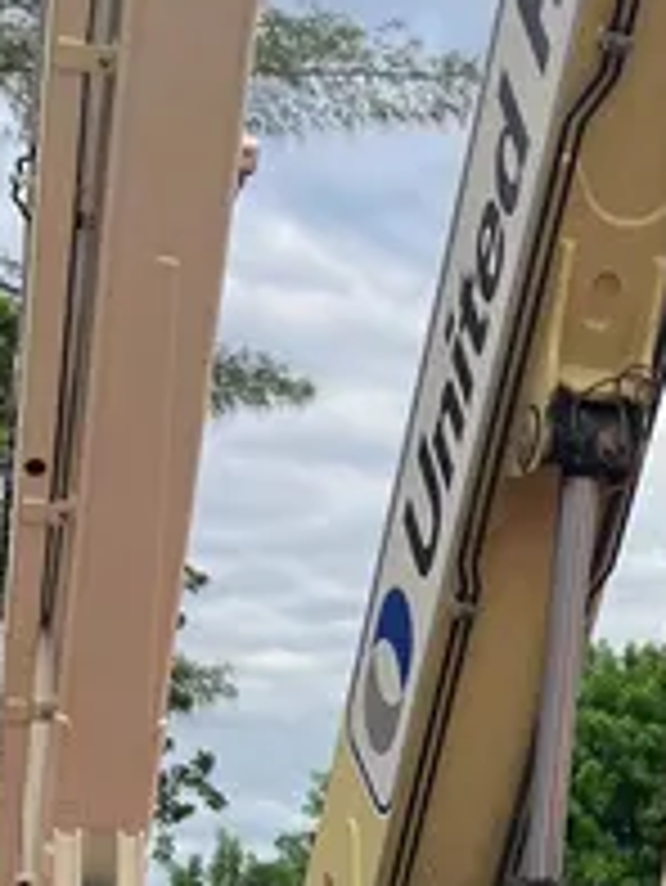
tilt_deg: -5.6
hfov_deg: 13.3
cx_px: 1062
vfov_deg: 16.7
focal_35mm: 104
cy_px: 1423
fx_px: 2665
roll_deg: -0.5
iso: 32
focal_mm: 3.99
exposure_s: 1/335
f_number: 1.8
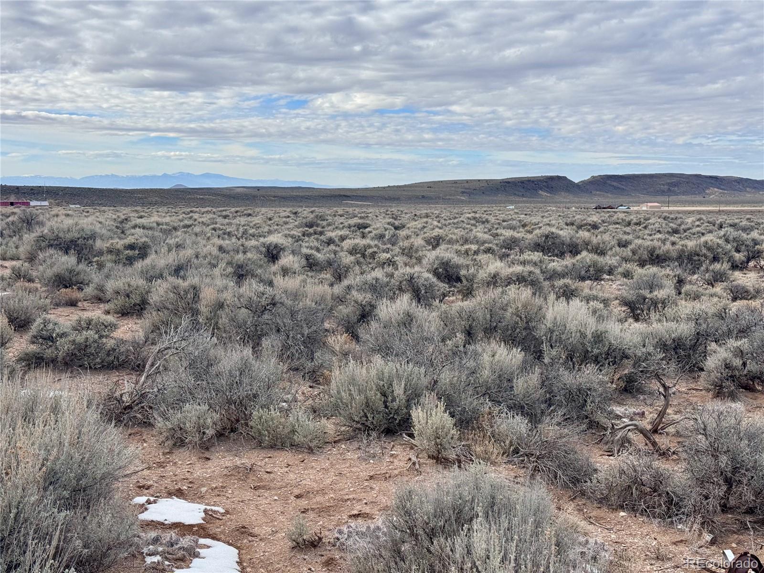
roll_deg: +0.5
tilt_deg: -6.2
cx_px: 382
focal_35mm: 48
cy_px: 286
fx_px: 1059
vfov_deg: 30.3
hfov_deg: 39.7
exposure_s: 1/3817
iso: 64
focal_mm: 6.76
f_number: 1.78
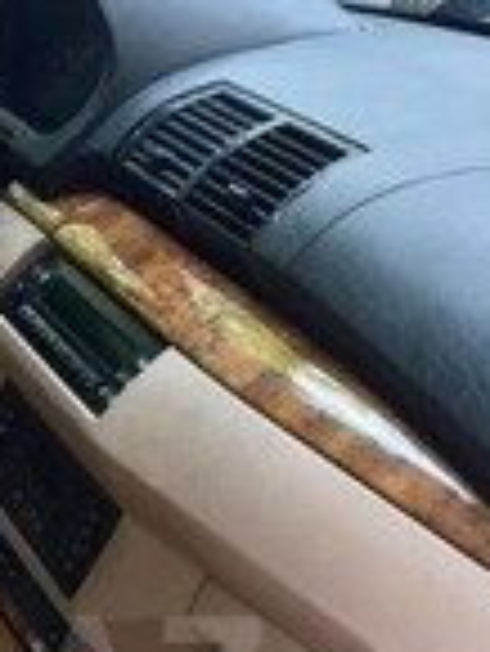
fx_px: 1866
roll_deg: -3.1
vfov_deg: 19.1
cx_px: -198
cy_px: 683
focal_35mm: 99
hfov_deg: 14.2
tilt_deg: -28.0
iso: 40
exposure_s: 1/100
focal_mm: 4.15
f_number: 2.2
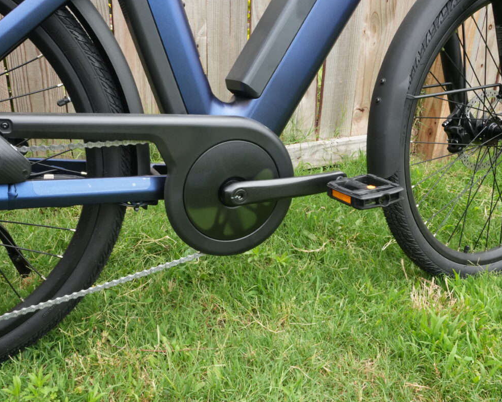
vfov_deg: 47.1
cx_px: 207
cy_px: 198
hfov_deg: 56.8
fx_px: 461
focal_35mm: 31
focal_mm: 18
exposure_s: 1/60
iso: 1250
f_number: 16
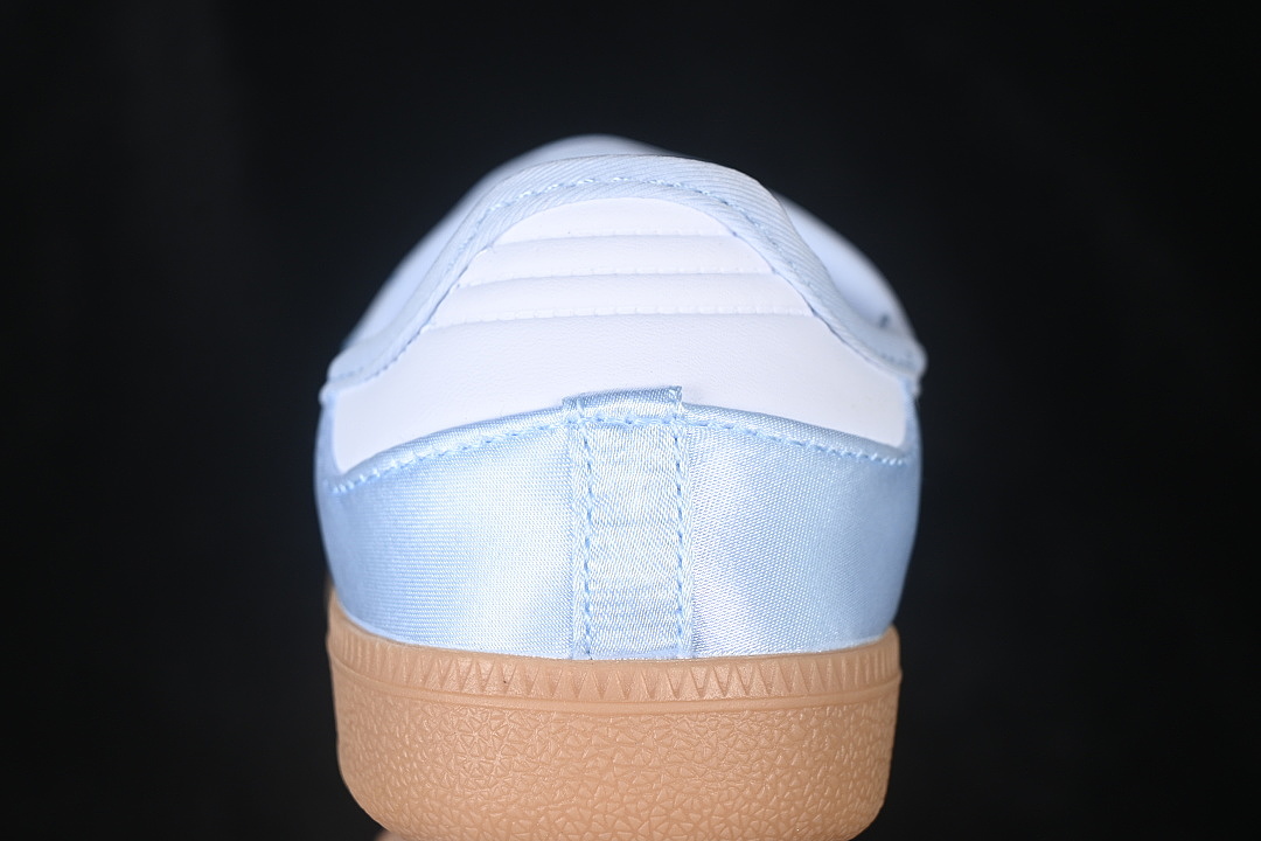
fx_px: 2627
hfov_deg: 27.0
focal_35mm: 75
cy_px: 420
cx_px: 630
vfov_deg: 18.2
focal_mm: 50
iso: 160
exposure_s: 1/80
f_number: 7.1
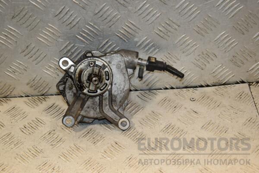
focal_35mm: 75
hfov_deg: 27.0
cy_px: 86
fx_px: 540
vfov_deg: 18.2
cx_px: 130
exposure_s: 1/200
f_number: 6.3
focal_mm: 50
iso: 800
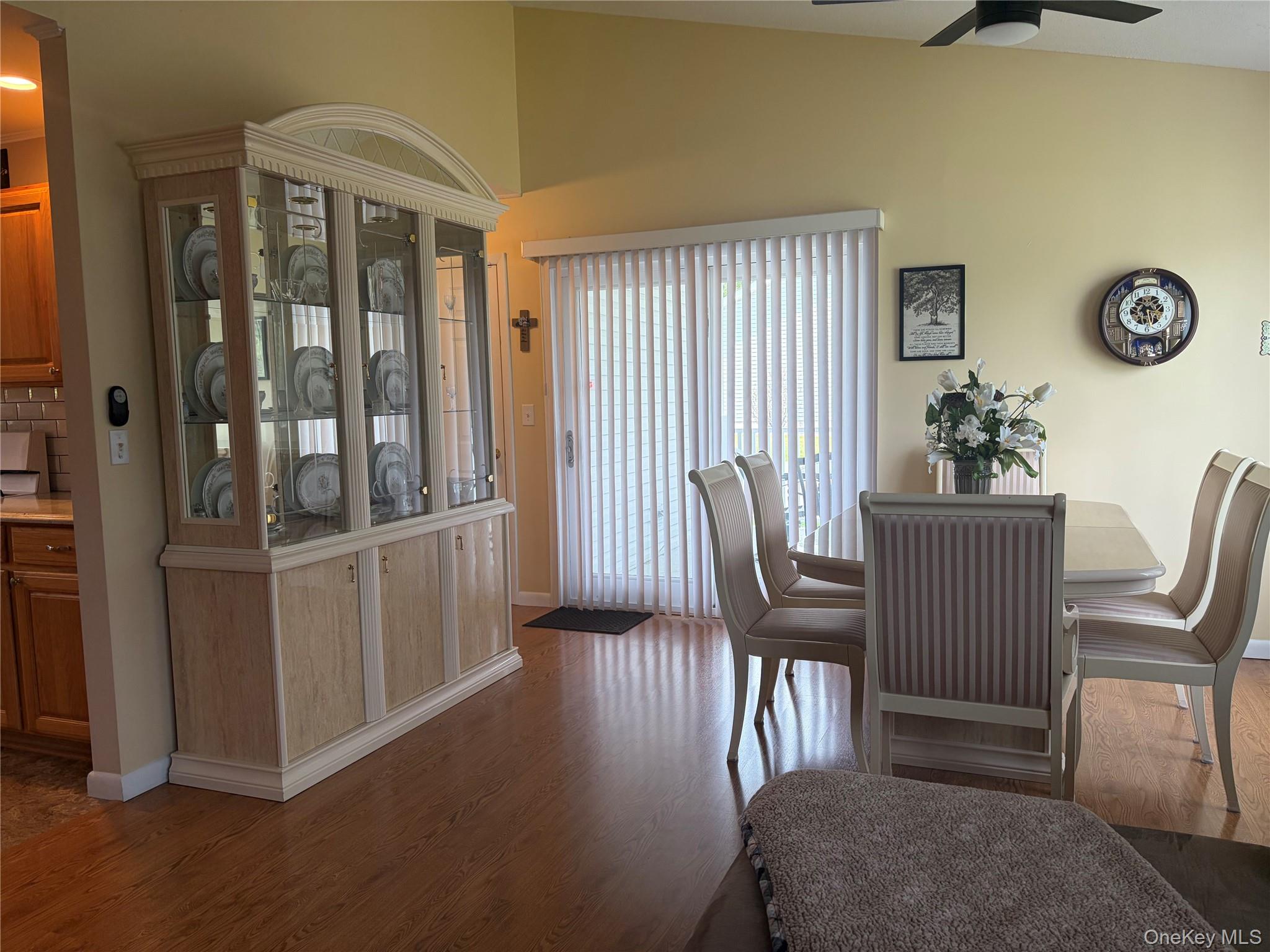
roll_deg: +2.8
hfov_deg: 67.3
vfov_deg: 53.1
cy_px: 476
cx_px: 635
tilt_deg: -5.0
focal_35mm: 26
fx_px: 954
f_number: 1.6
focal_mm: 5.96
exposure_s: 1/165
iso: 100
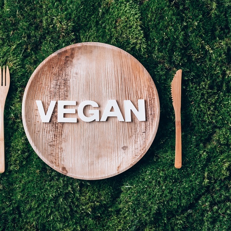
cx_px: 89
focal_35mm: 64
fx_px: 483
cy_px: 116
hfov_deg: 26.8
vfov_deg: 26.9
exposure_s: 1/50
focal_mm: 50
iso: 50
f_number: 11
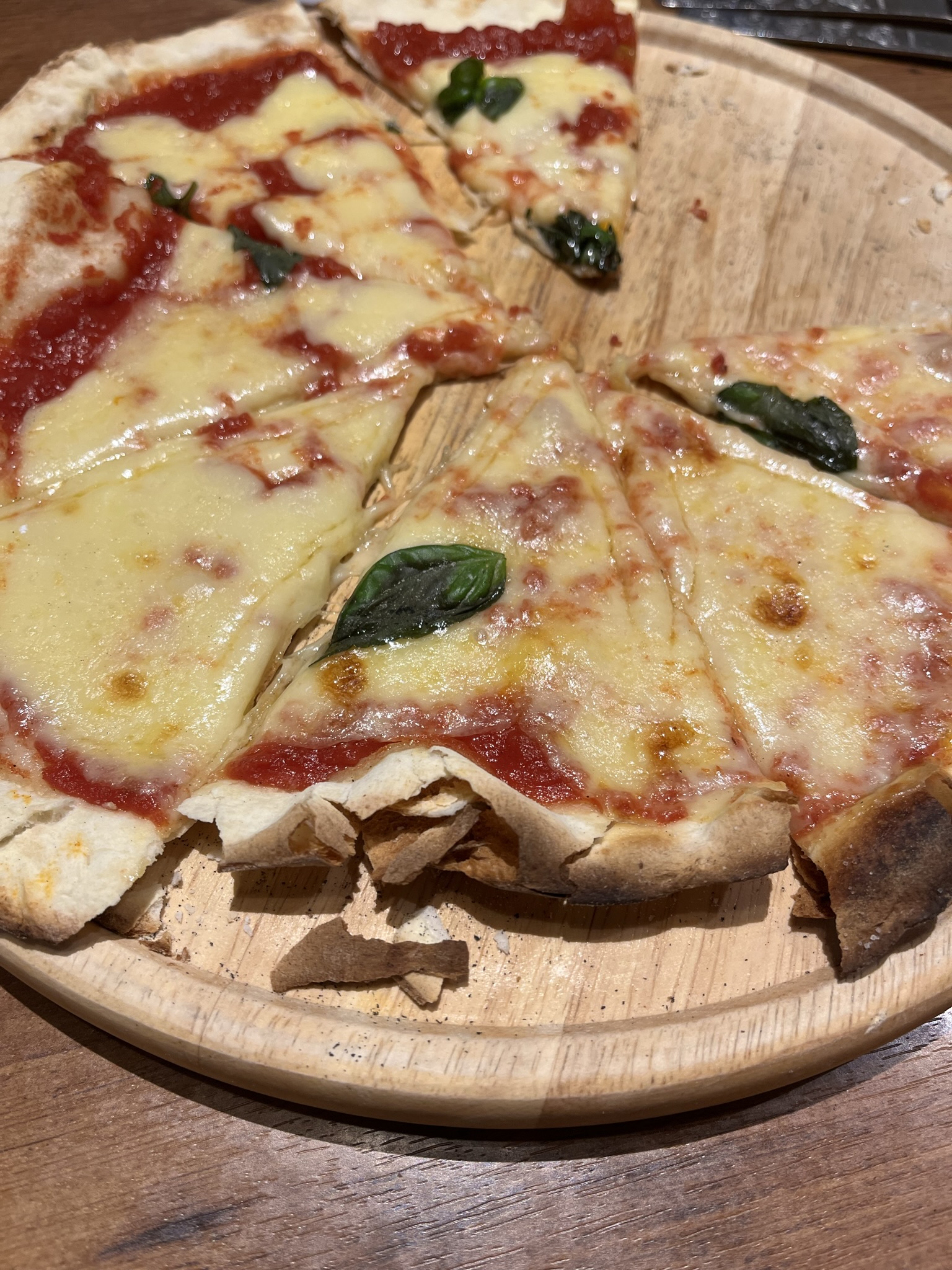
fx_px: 953
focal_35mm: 26
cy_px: 635
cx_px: 476
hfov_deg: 53.1
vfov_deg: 67.3
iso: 64
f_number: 1.6
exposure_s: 1/60
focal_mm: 5.1
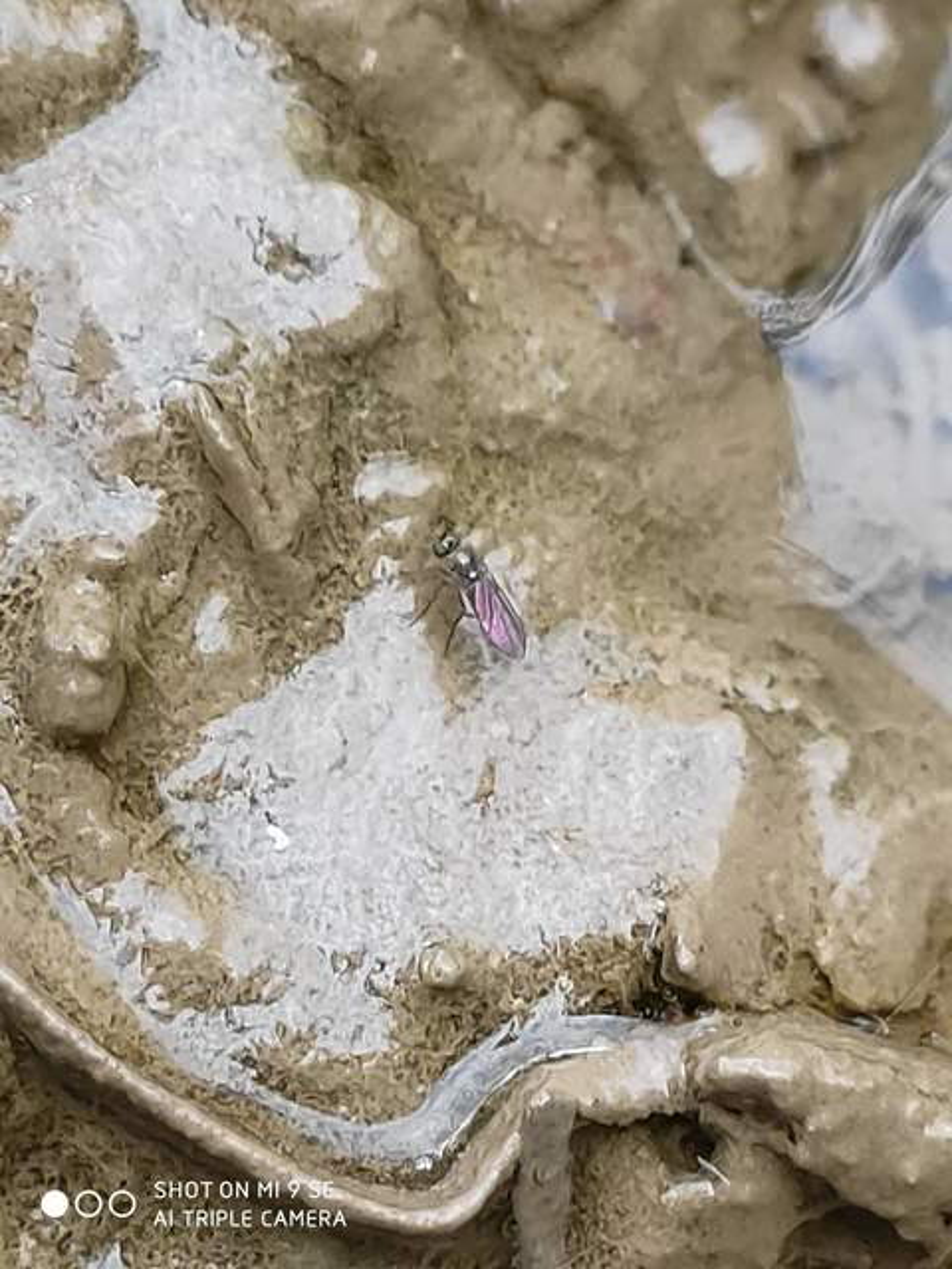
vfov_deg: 67.3
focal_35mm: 26
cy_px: 634
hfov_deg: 53.1
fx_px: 953
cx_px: 476
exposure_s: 1/120
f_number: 1.75
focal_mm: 4.77
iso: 394
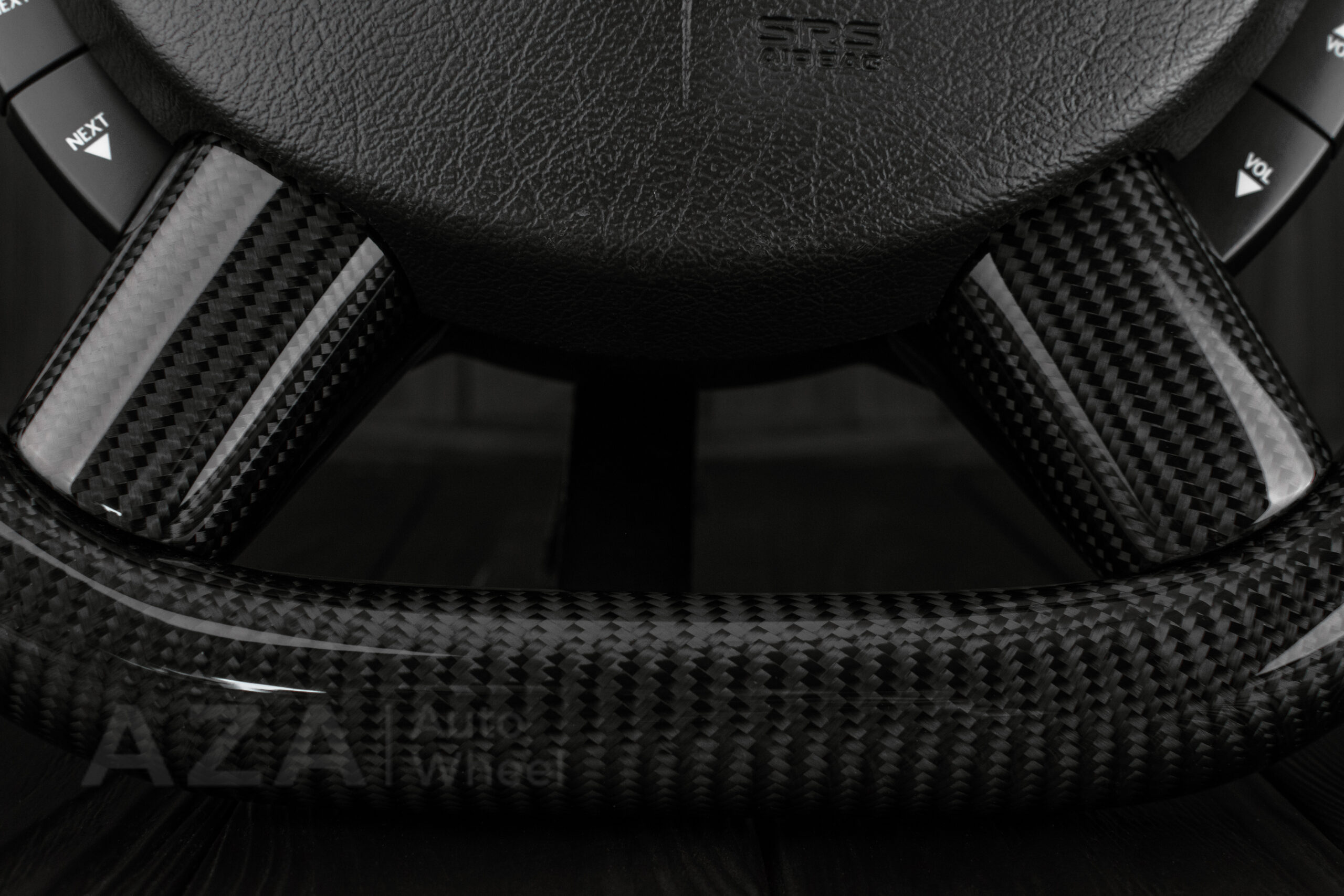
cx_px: 672
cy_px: 448
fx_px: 1960
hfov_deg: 37.8
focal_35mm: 52
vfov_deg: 25.8
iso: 500
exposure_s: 1/125
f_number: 6.3
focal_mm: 35
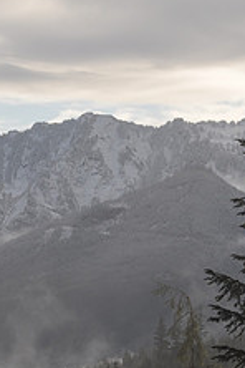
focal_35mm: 274
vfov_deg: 7.5
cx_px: -71
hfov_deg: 5.0
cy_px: 191
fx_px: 2797
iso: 200
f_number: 13
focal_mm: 70
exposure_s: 1/200
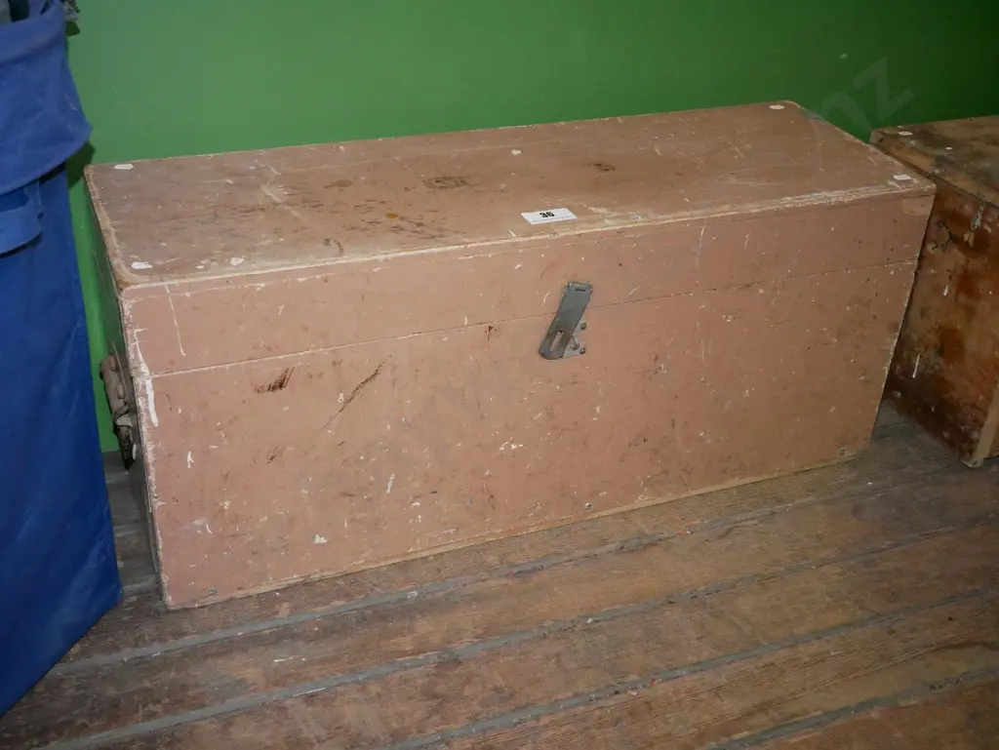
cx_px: 500
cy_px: 375
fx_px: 1155
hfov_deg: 46.8
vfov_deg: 36.0
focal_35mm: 40
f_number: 4.1
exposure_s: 1/60
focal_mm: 20
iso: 3200
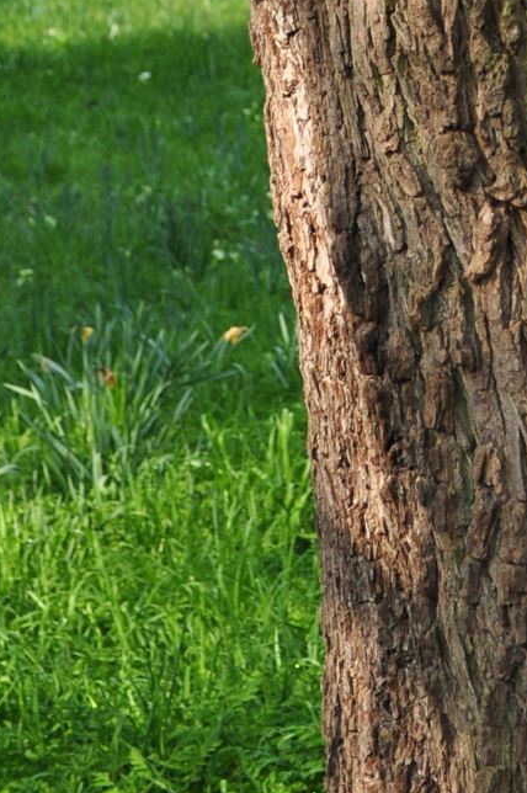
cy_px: -114
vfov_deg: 9.2
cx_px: 666
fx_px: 4899
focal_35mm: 223
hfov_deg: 6.1
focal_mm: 45
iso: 200
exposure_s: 1/250
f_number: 5.3
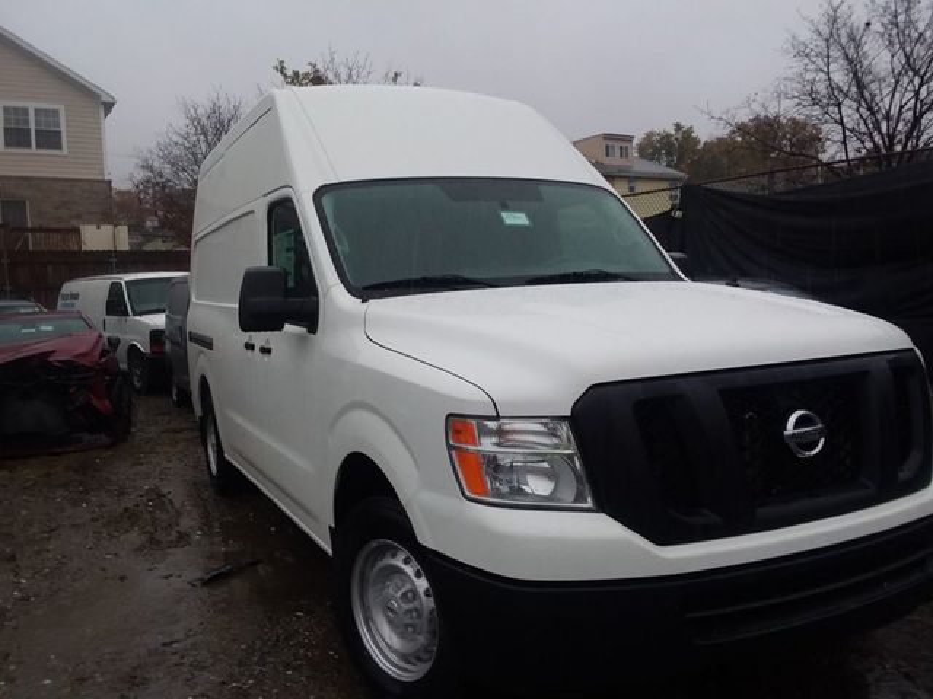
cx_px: 466
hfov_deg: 61.7
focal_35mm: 29
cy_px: 350
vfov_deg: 48.2
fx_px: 782
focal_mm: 2.47
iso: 40
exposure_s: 1/174
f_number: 1.9
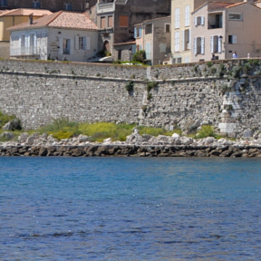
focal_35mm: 145
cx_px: 462
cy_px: 79
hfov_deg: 11.3
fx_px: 1237
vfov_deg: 12.0
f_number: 8
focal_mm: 24
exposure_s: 1/250
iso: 100
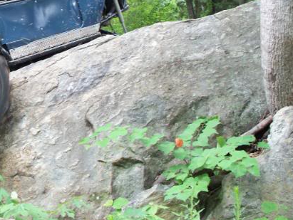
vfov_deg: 20.6
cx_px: 21
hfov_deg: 26.7
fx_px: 593
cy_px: 19
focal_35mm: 70
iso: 100
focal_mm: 7.54
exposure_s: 1/60
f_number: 2.8
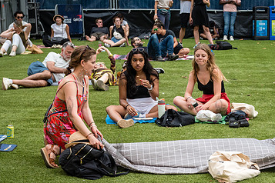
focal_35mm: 101
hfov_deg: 20.0
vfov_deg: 13.5
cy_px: 136
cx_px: 224
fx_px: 771
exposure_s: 1/1250
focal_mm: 52
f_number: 4
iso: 500
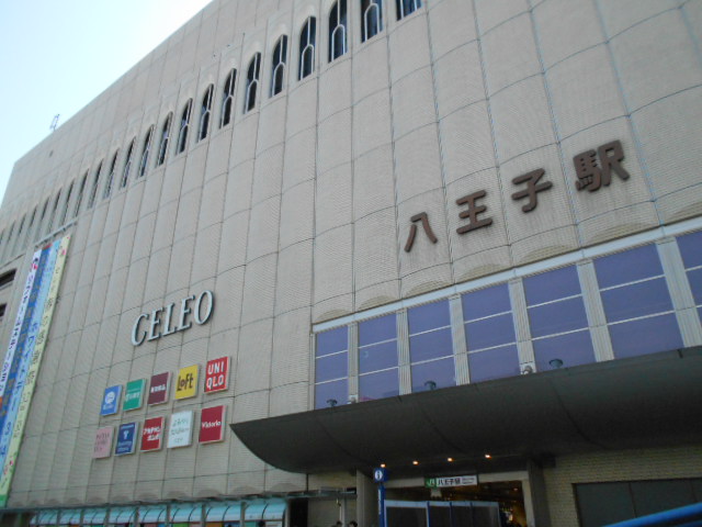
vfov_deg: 53.1
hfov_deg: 67.3
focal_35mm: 26
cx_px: 351
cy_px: 264
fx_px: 527
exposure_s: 1/2000
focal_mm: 4.6
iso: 400
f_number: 3.2
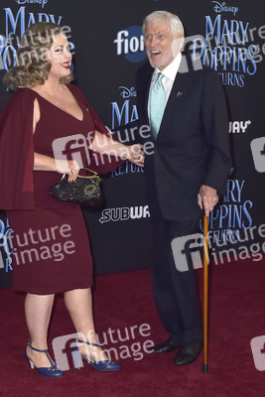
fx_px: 772
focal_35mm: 70
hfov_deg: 19.5
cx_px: 132
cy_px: 198
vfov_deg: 28.8
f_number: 6.3
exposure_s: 1/250
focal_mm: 70
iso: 400
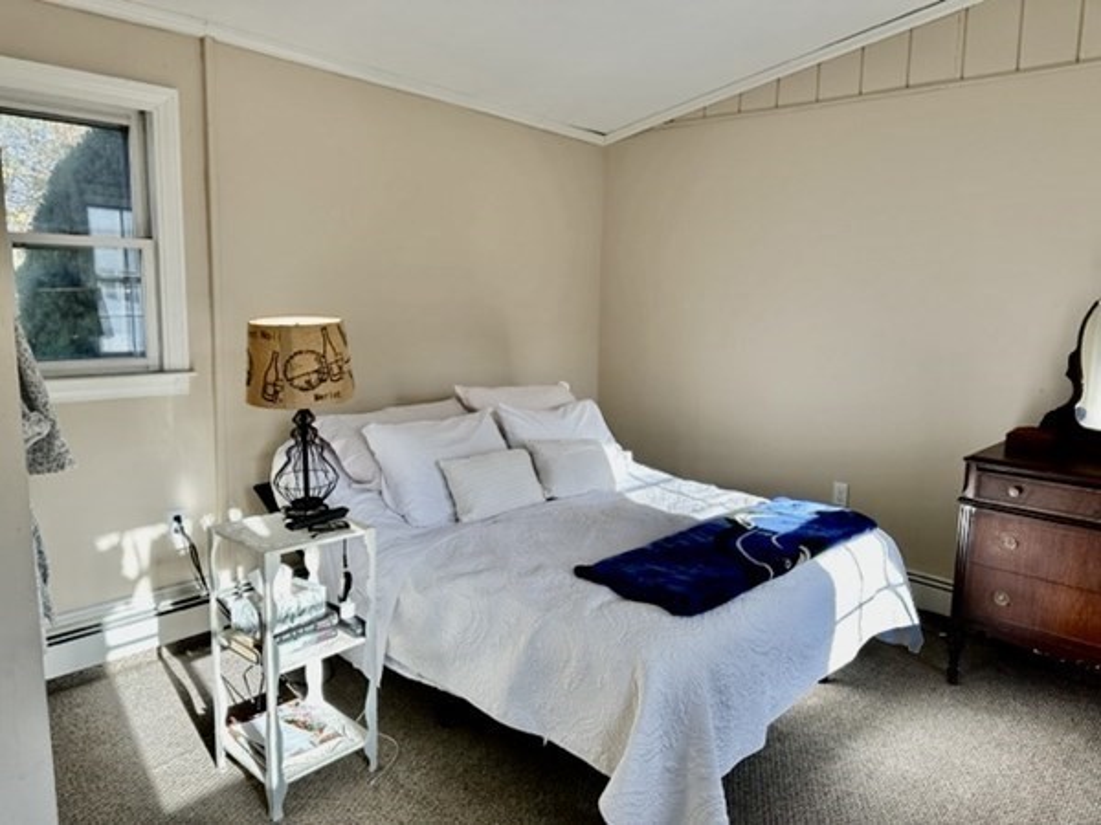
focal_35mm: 24
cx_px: 550
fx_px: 763
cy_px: 412
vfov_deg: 56.8
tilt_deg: -9.9
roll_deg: -1.1
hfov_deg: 71.6
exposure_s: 1/429
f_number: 1.78
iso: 80
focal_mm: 6.86
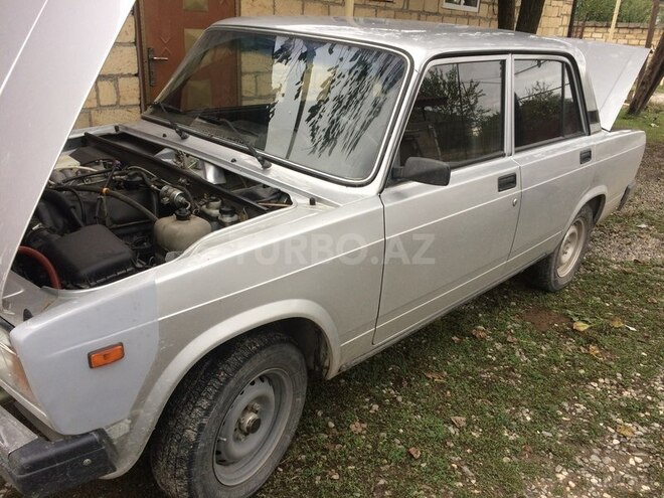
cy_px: 249
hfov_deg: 61.7
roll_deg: -4.6
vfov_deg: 48.2
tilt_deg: -21.7
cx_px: 332
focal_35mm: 29
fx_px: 556
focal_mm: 4.15
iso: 50
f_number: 2.2
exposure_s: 1/100
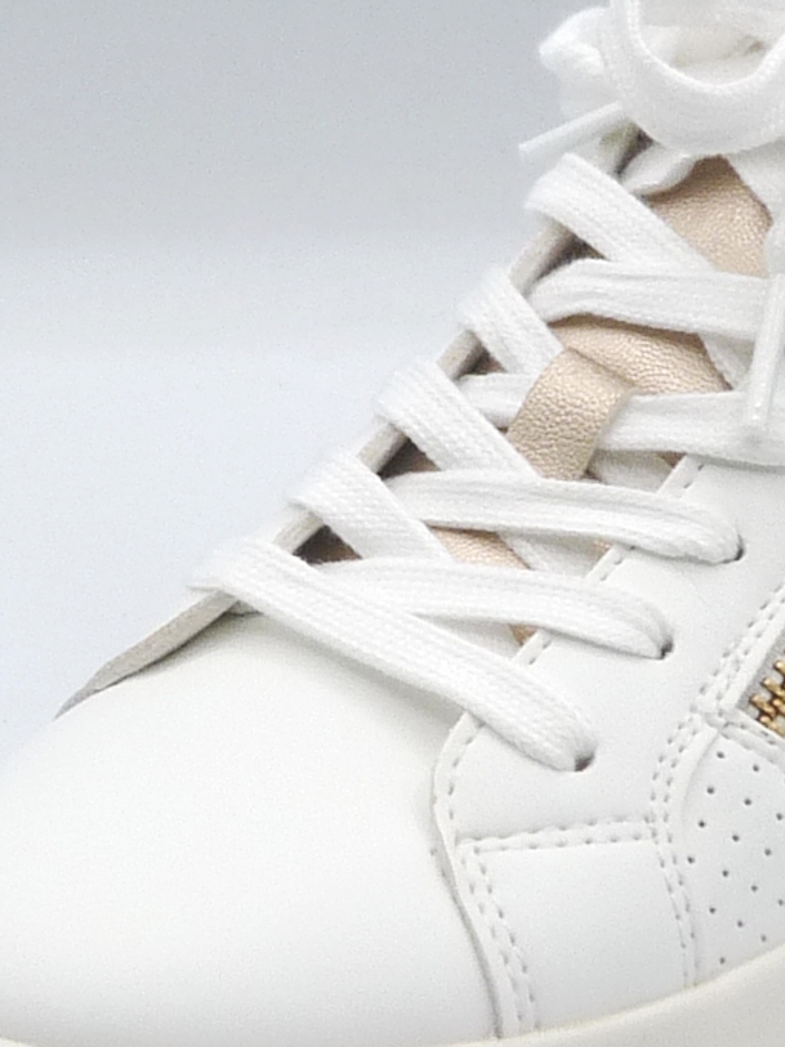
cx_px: 553
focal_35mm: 115
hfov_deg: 12.8
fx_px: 3479
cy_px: 434
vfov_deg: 17.1
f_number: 5.6
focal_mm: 4.8
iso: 100
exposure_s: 1/250
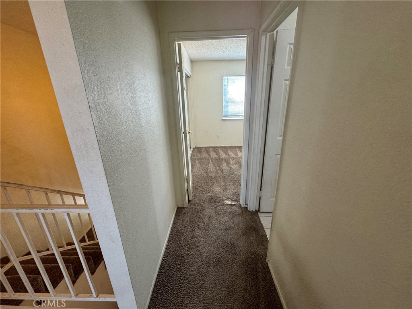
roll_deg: +2.0
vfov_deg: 85.7
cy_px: 154
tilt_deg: -16.6
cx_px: 206
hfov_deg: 102.1
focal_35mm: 14
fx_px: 167
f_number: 2.2
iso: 200
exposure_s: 1/120
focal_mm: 2.22
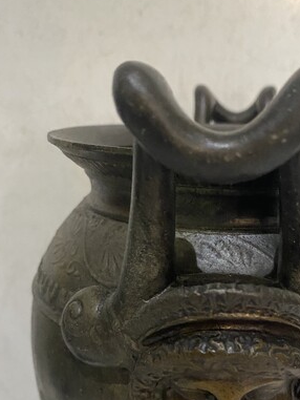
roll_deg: -1.7
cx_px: 239
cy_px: 287
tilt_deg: -17.8
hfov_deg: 33.4
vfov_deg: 43.7
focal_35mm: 42
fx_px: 485
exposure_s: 1/60
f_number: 1.8
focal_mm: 4.25
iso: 400
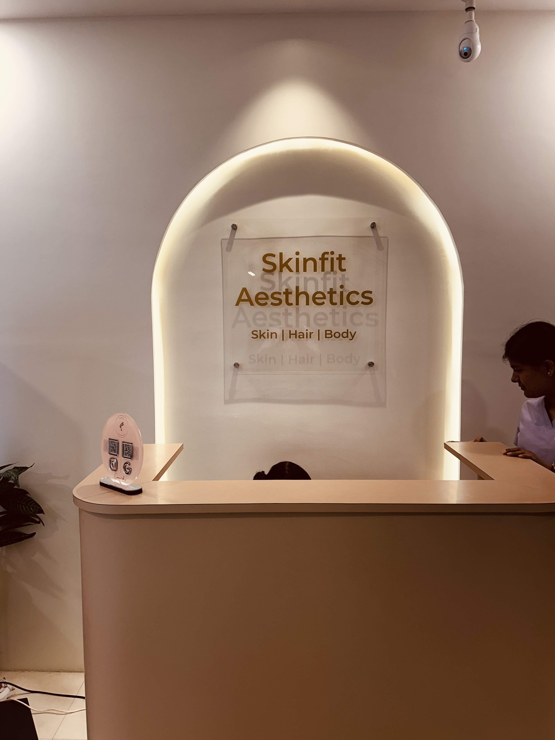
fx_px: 556
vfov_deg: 67.3
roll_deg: +0.3
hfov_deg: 53.1
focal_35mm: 26
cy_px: 370
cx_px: 278
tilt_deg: -5.2
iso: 50
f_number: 1.5
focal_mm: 5.7
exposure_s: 1/100
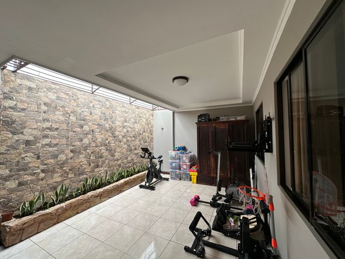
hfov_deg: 102.1
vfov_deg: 85.7
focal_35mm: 14
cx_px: 172
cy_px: 130
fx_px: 140
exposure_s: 1/99
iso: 64
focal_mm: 2.22
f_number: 2.2
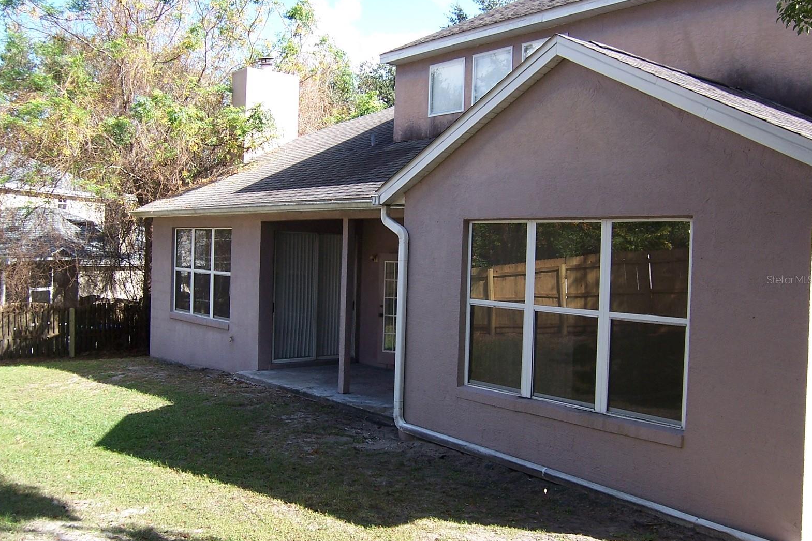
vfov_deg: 37.8
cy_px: 279
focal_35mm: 35
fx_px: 789
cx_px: 402
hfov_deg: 54.4
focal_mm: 5.5
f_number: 3.4
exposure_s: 1/250
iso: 80
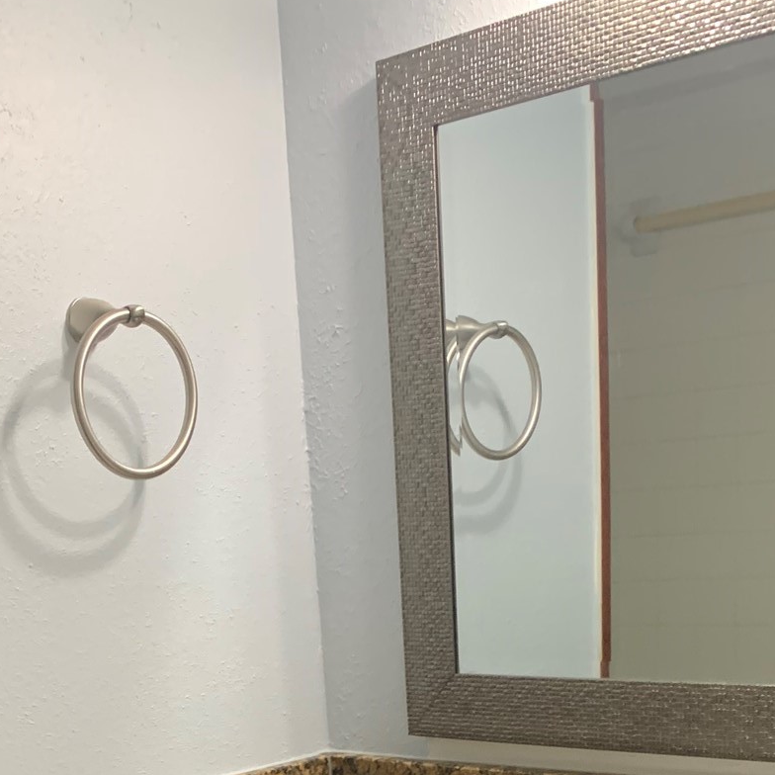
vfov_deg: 25.6
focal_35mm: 60
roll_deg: +5.0
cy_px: 934
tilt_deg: -16.4
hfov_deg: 28.6
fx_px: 1520
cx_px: 351
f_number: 1.8
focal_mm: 4.25
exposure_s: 1/60
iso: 160
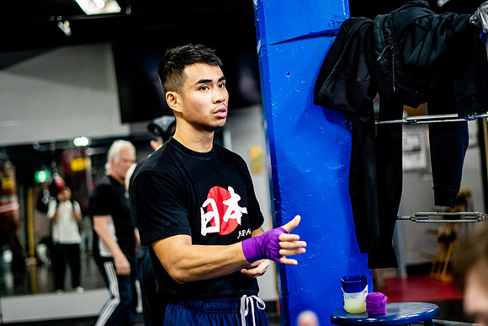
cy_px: 163
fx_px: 1017
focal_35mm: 75
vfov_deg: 18.2
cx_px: 244
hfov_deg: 27.0
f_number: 1.8
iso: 5000
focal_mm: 50
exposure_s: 1/500
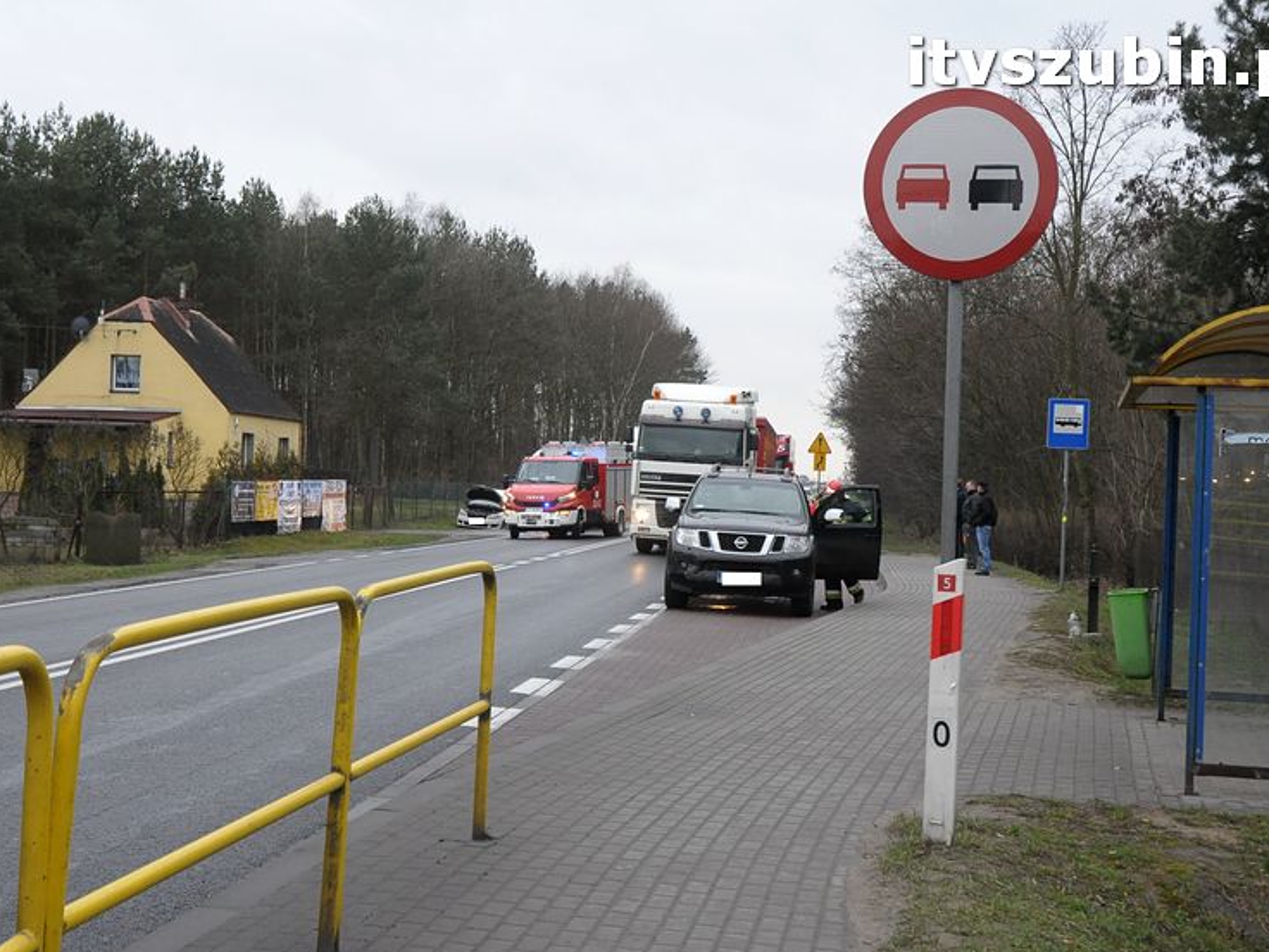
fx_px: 1890
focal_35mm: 52
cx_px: 641
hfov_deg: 37.1
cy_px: 485
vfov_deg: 28.3
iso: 1000
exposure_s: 1/250
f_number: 8
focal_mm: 31
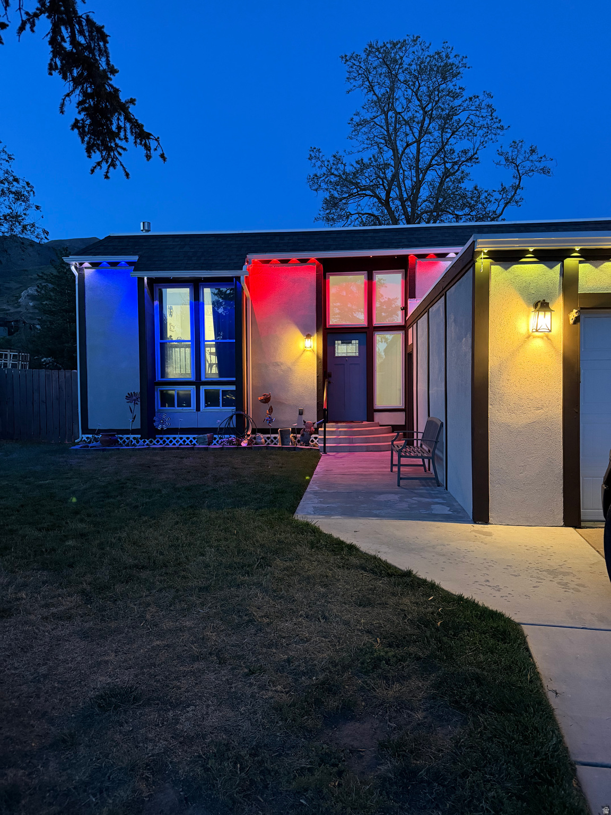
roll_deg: +0.5
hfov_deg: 56.8
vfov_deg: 71.6
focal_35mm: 24
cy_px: 408
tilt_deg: -2.0
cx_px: 306
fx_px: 565
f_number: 1.78
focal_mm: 6.76
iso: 800
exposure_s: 1/30
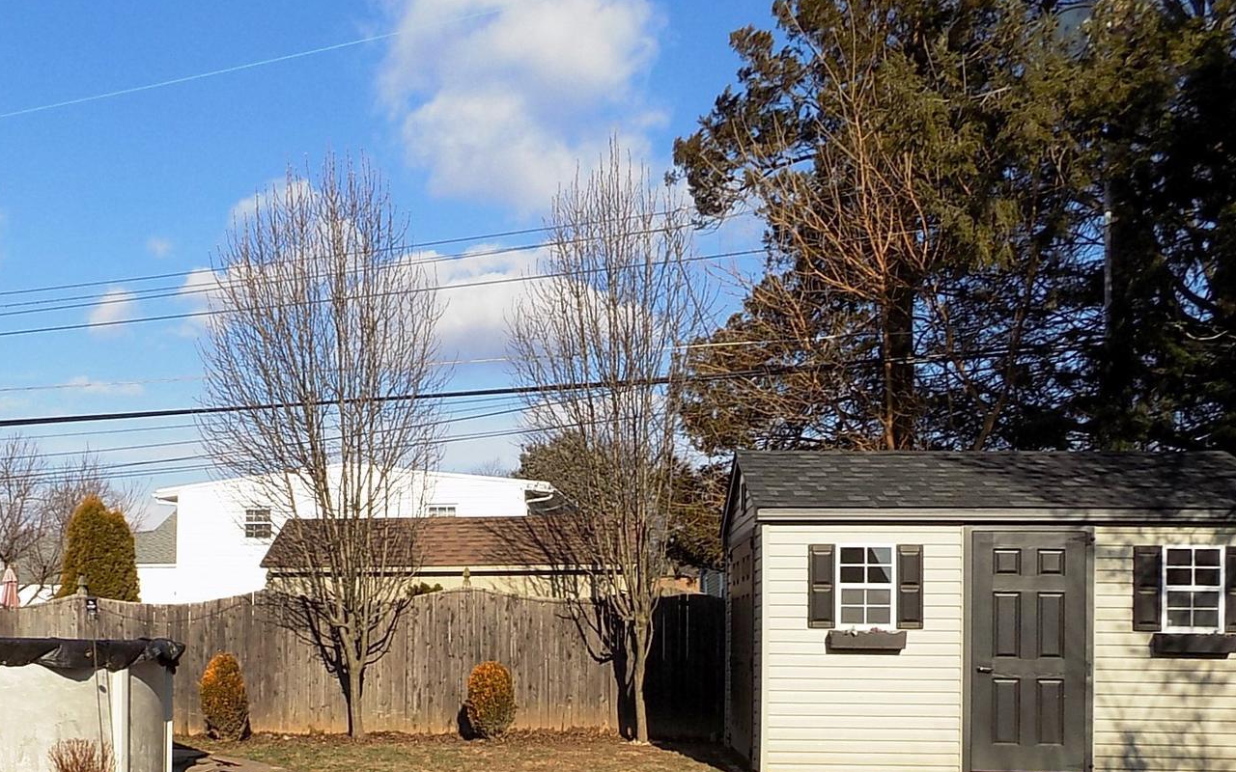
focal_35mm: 39
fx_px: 1314
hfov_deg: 49.7
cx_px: 439
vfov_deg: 31.7
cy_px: 646
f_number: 3.1
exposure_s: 1/1250
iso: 80
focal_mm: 4
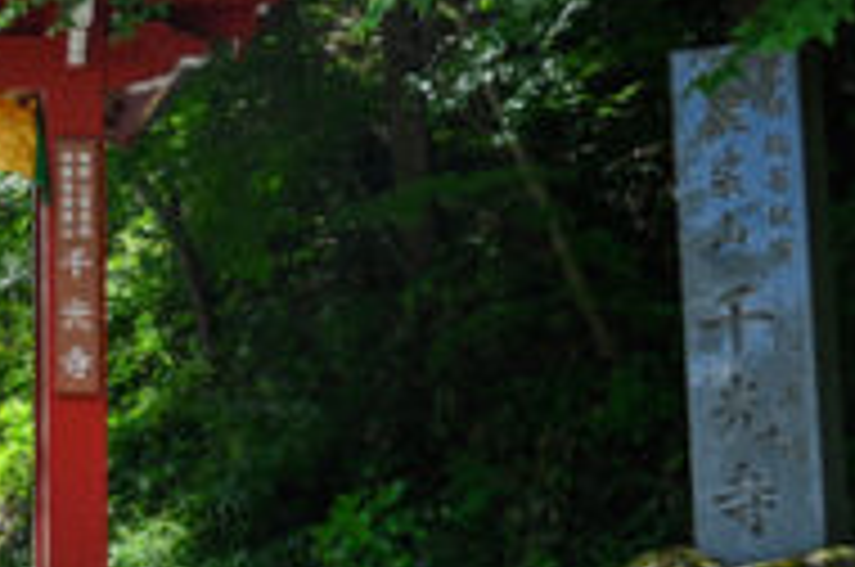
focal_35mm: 117
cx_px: -378
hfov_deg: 16.2
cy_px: 135
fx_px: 2774
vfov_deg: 11.6
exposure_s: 1/250
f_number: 5.6
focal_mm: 37
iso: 125
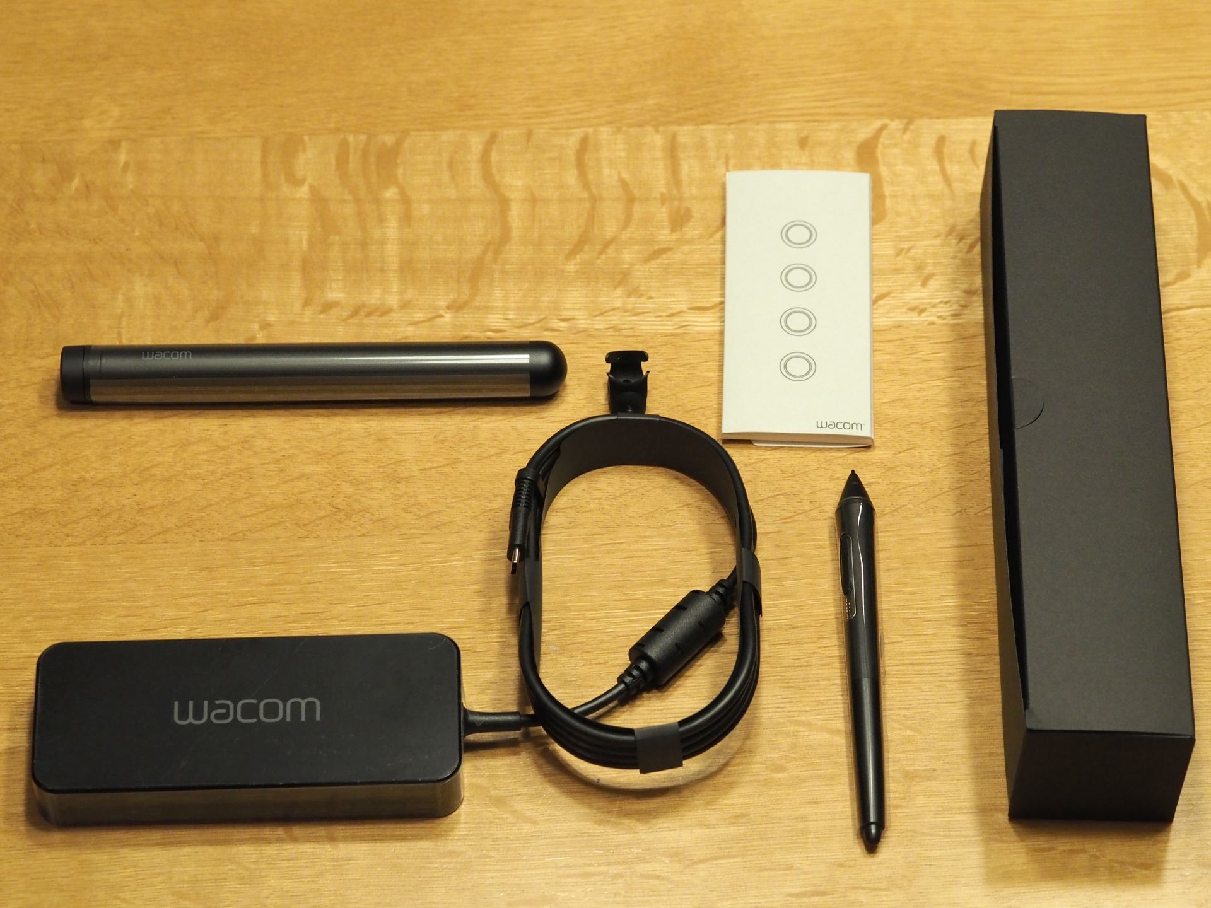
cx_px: 606
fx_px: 4198
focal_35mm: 120
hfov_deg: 16.4
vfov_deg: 12.3
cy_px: 454
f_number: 4
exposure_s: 1/125
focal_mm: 60
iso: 1600
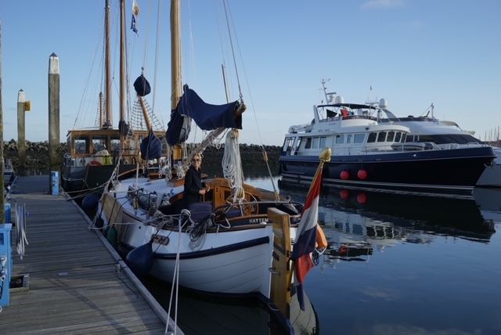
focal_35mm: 35
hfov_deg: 54.4
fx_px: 488
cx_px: 250
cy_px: 168
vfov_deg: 37.9
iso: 80
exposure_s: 1/125
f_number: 9.5
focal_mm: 35
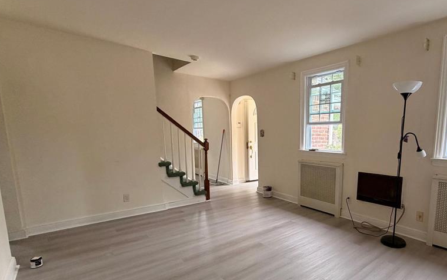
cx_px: 293
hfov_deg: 82.6
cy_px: 171
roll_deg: -0.3
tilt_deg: -8.4
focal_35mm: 20
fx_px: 244
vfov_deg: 59.1
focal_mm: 2.22
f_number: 2.2
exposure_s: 1/60
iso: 200
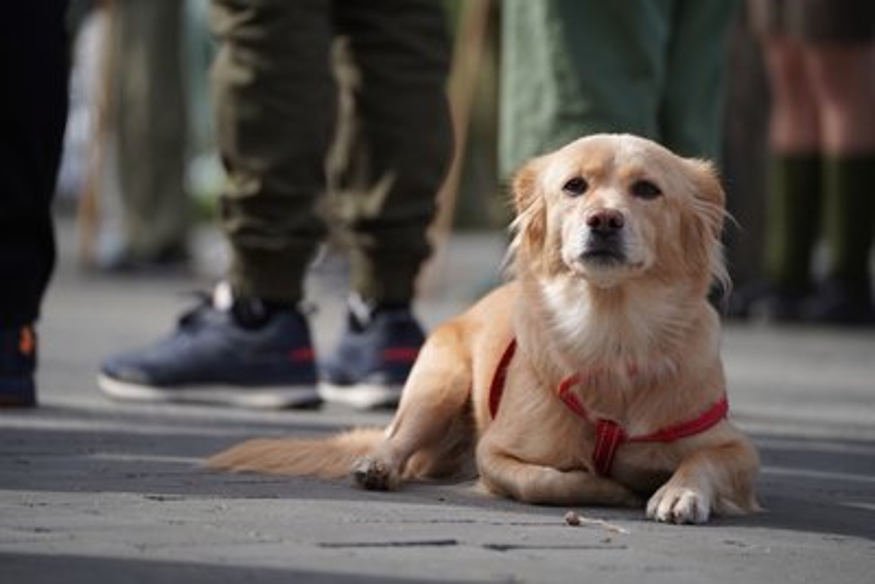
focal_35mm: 178
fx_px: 4328
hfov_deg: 11.5
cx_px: 438
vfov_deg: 7.7
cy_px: 292
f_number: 5.6
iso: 250
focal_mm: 178
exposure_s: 1/640
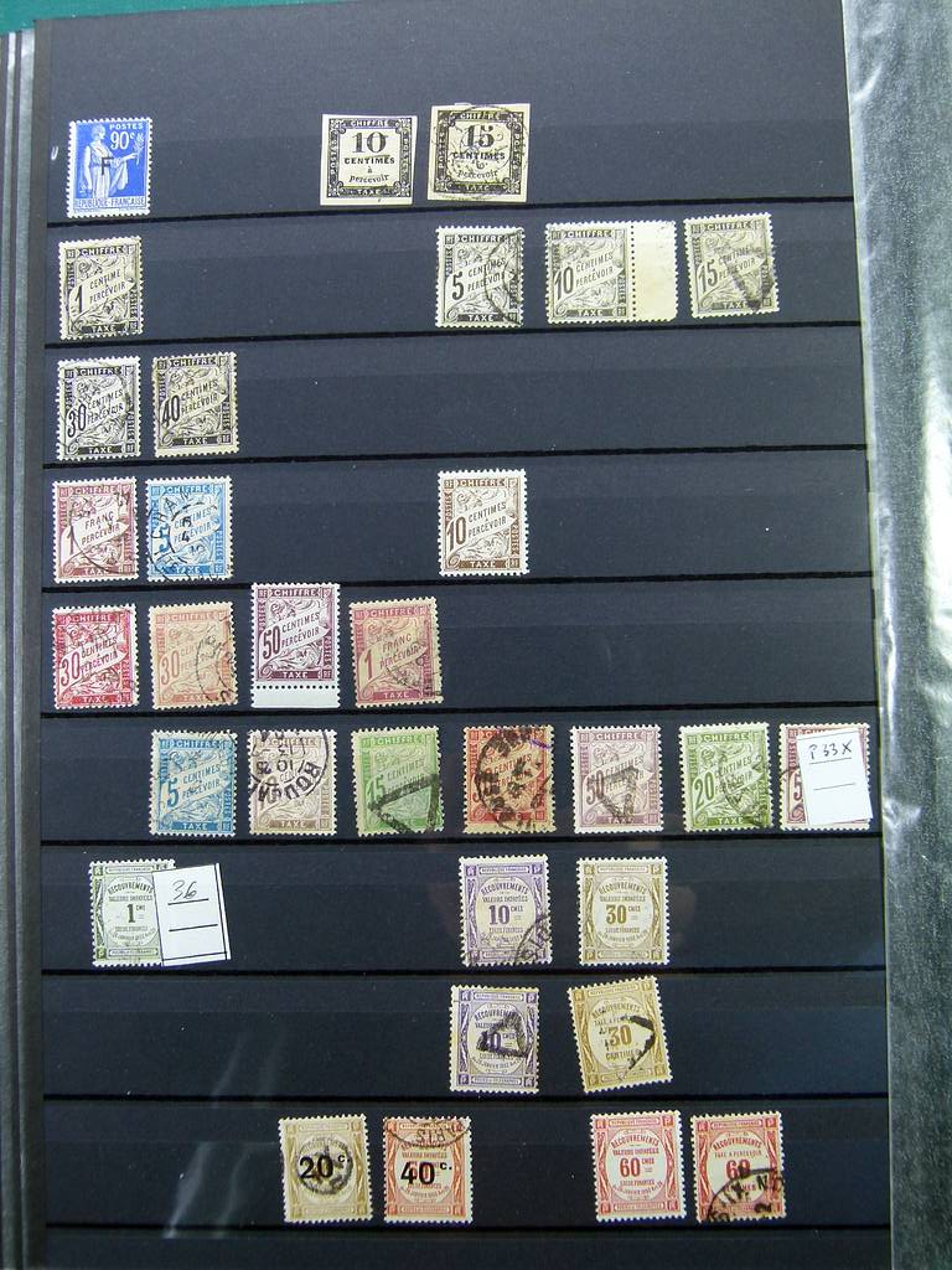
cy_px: 635
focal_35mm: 35
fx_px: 1283
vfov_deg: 52.6
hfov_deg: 40.7
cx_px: 476
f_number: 3.1
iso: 125
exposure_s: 1/60
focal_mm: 6.3
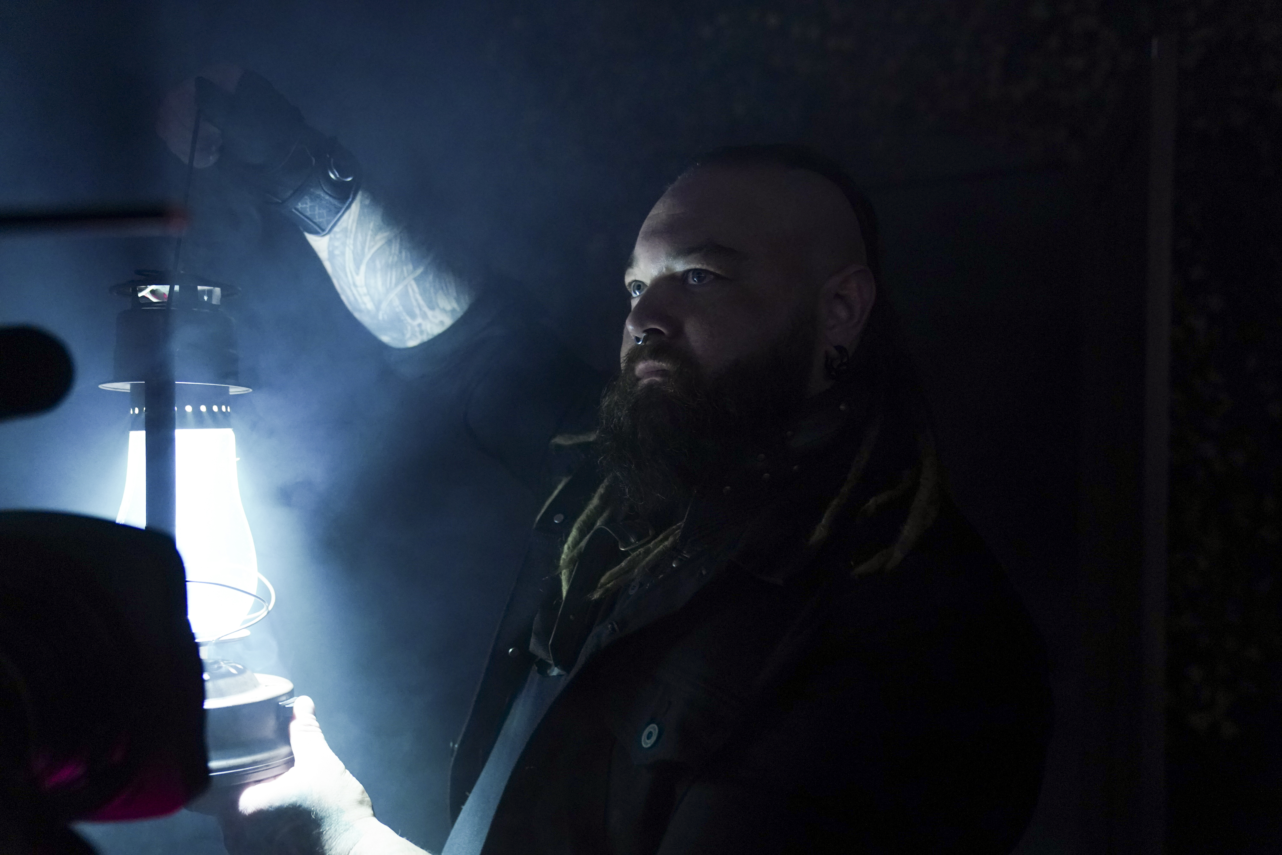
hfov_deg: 57.2
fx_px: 1175
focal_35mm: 33
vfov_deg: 40.0
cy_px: 428
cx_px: 641
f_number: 2.8
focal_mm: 33
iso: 5000
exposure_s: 1/160
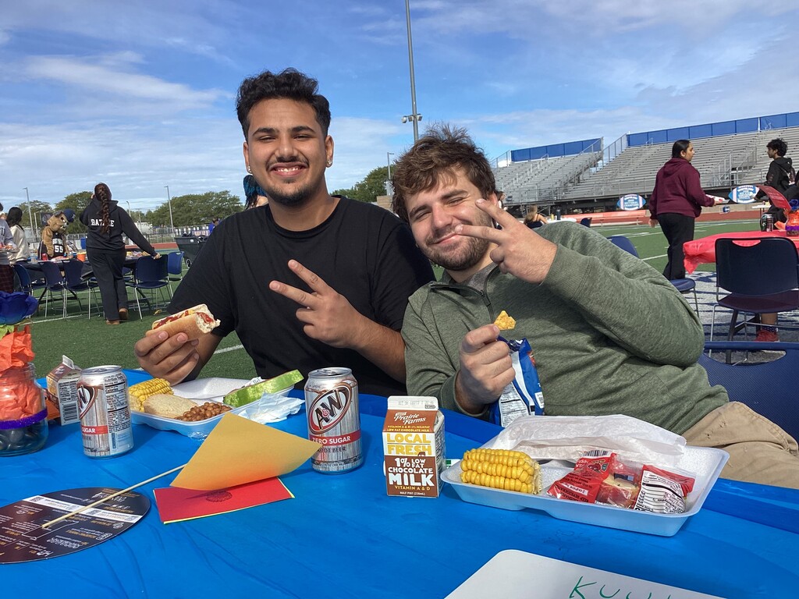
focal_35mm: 31
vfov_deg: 45.4
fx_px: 716
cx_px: 400
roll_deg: +4.5
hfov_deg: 58.4
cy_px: 300
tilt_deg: -6.5
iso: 25
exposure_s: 1/1294
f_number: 2.4
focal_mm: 3.3
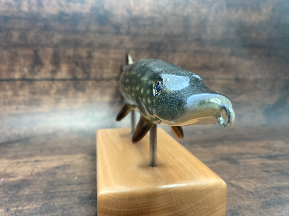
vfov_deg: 54.9
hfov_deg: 69.4
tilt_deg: -7.7
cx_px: 144
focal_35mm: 25
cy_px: 108
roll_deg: -0.7
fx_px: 209
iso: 125
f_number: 1.8
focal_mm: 4.25
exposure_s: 1/50
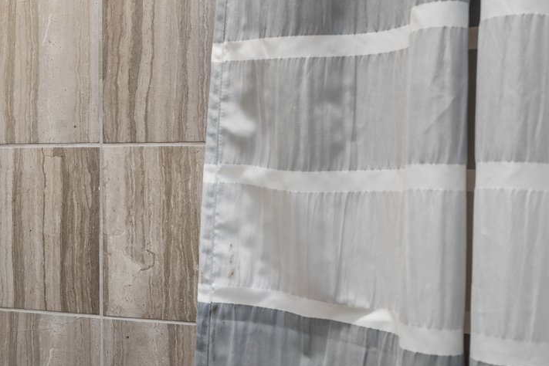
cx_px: -25
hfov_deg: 35.6
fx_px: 747
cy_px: 149
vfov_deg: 27.5
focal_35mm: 49
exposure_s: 1/6
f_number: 8
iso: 200
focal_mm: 17
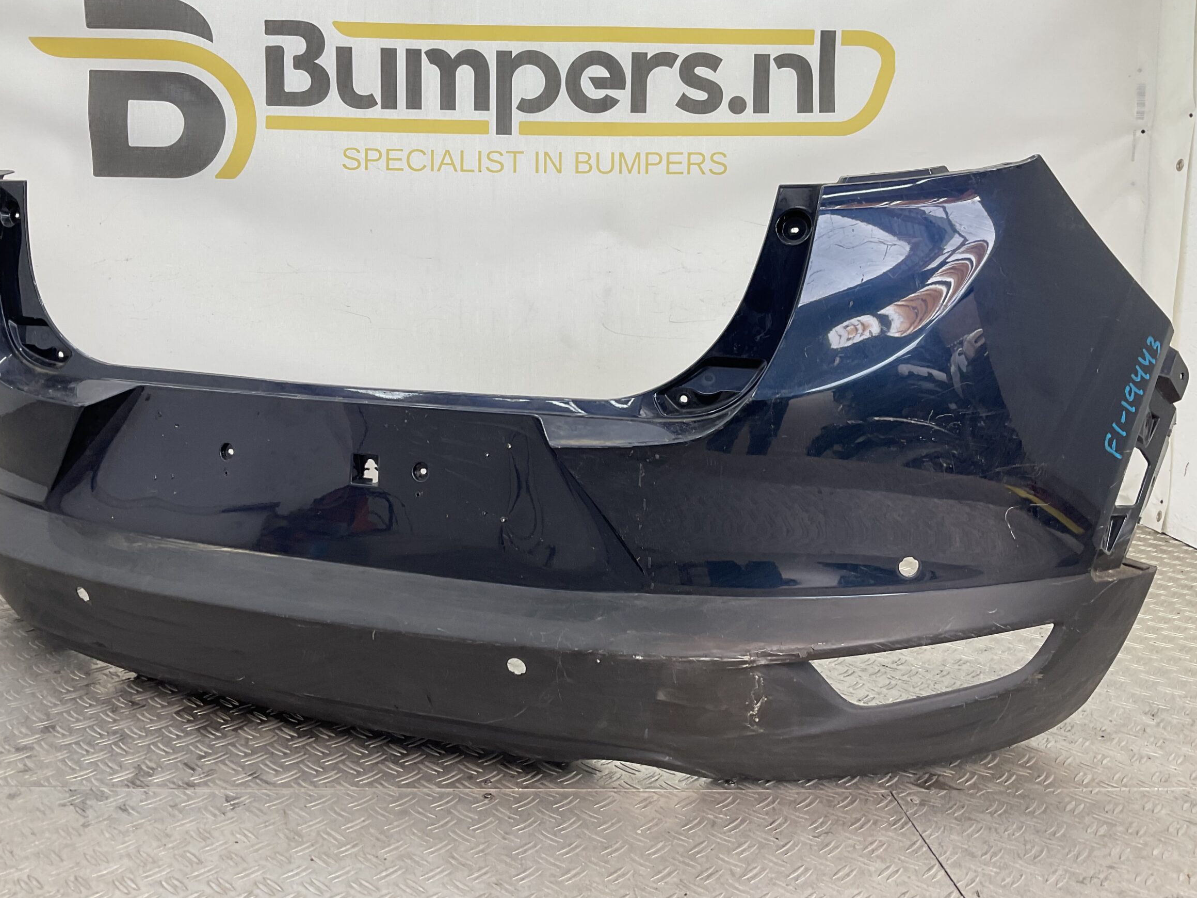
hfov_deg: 56.7
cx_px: 545
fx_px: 1107
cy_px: 406
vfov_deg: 44.1
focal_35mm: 32
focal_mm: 3
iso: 16
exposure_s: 1/100
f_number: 1.8
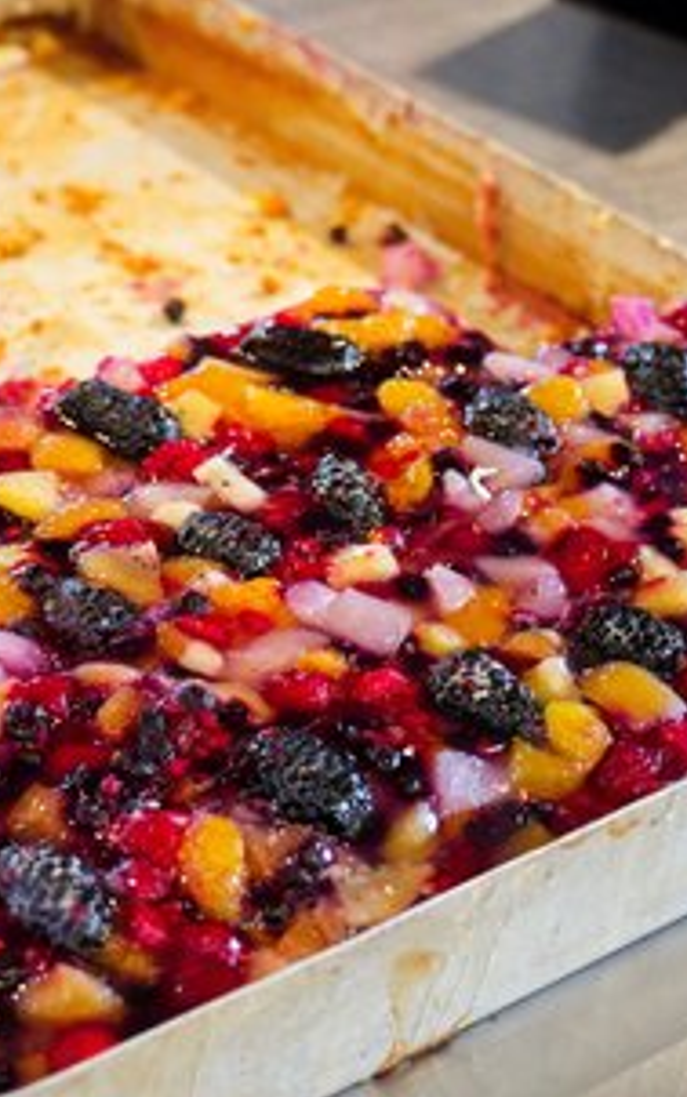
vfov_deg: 23.0
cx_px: 436
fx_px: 2694
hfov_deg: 14.5
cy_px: 554
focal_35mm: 90
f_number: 5.6
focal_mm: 58
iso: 6400
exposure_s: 1/15
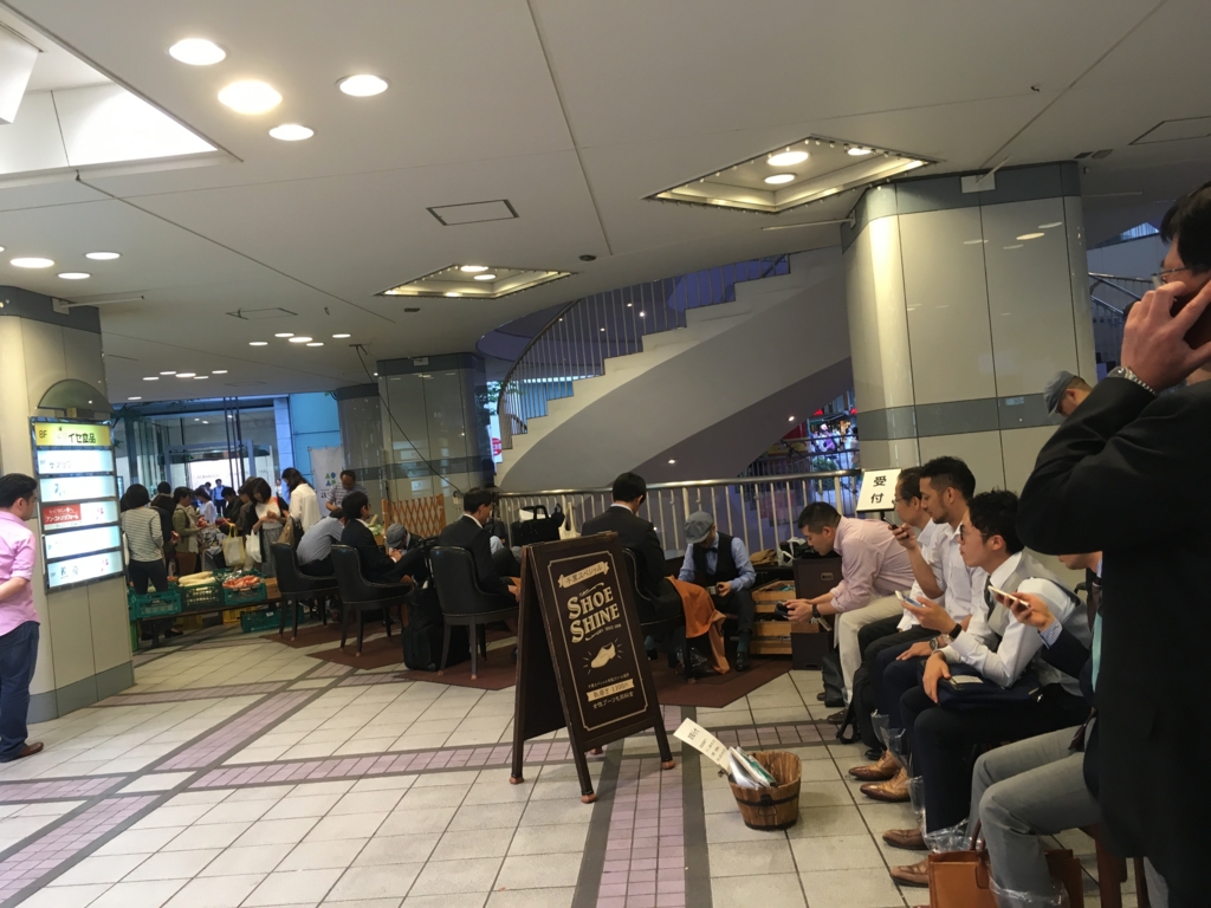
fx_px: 1015
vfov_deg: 48.2
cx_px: 606
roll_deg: +4.1
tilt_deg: +0.4
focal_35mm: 29
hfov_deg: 61.7
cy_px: 454
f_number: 2.2
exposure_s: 1/30
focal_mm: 4.15
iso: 50
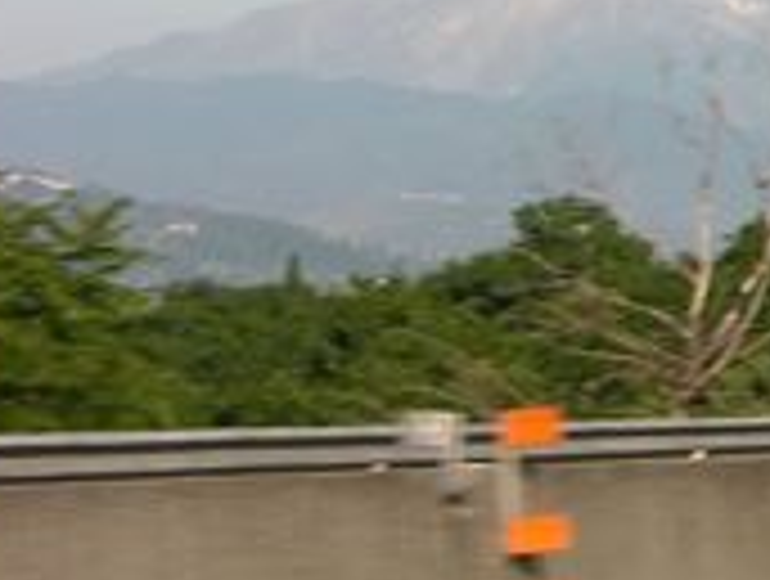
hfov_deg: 4.5
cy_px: -261
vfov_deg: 3.4
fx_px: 9674
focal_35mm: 434
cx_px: 1734
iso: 50
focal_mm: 23.7
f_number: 6.4
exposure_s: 1/161
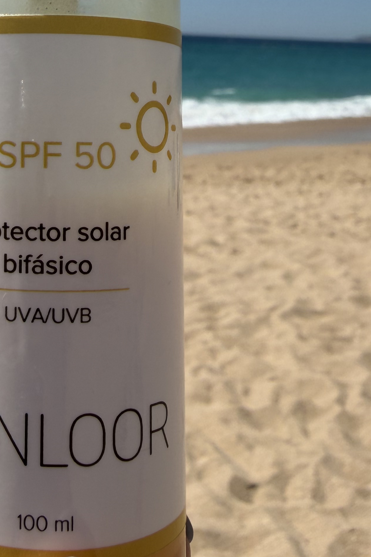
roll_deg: -1.8
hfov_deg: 24.9
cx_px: 50
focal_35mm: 53
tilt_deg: -4.7
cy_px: 171
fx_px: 819
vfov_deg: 37.0
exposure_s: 1/1779
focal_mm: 2.22
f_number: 2.2
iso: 20
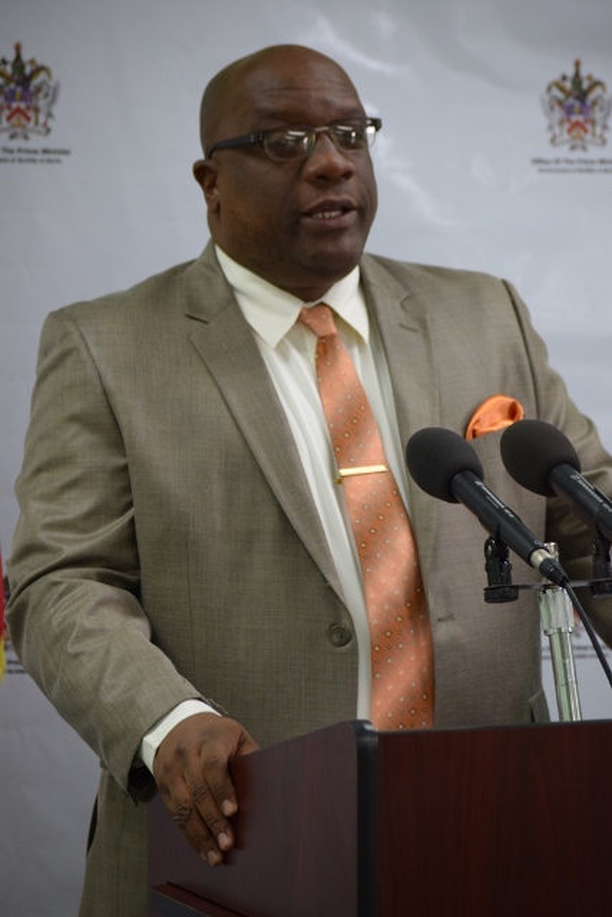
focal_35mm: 142
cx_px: 306
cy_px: 458
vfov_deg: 14.4
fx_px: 3632
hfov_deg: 9.6
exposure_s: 1/60
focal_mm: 95
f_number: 4.2
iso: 640
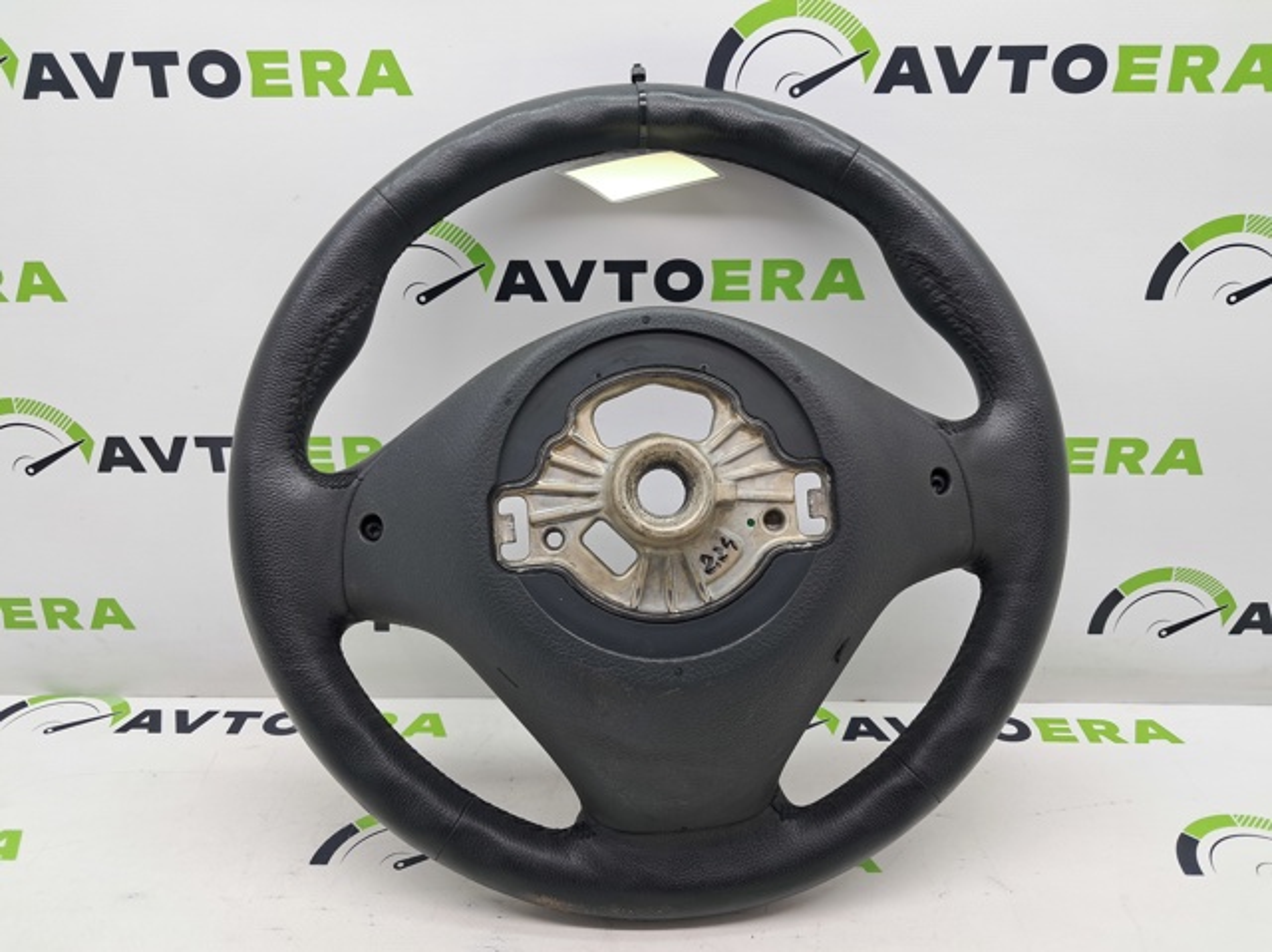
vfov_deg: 51.3
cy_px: 476
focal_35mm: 27
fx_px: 991
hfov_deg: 65.4
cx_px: 636
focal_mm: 4
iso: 50
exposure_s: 1/50
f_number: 1.8
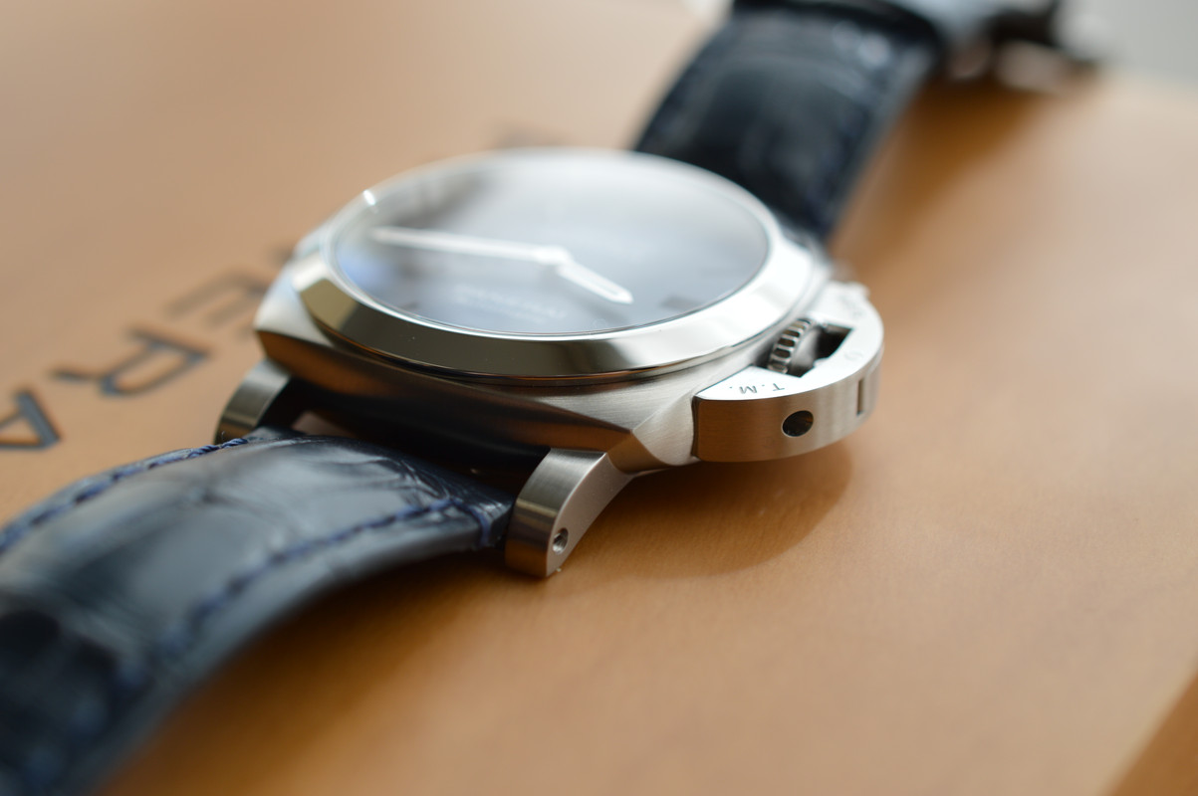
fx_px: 1995
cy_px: 398
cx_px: 599
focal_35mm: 60
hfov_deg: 33.4
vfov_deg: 22.6
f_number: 5.6
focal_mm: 40
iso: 100
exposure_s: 1/125
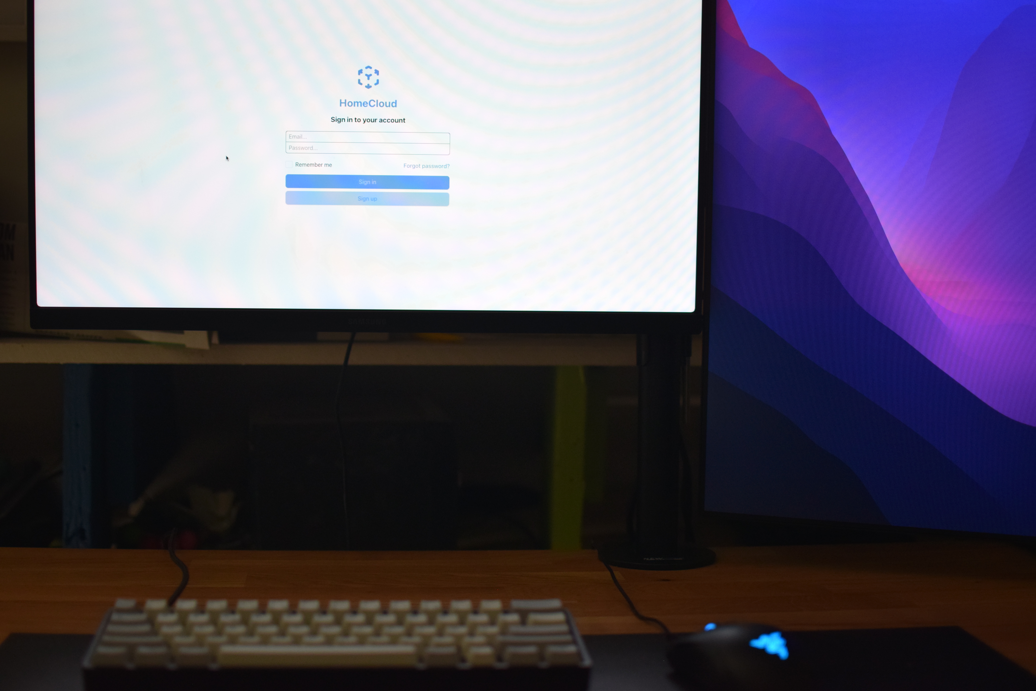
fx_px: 1511
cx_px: 518
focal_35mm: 52
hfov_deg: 37.8
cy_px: 346
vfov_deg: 25.8
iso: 500
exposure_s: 1/250
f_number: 2
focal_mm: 35
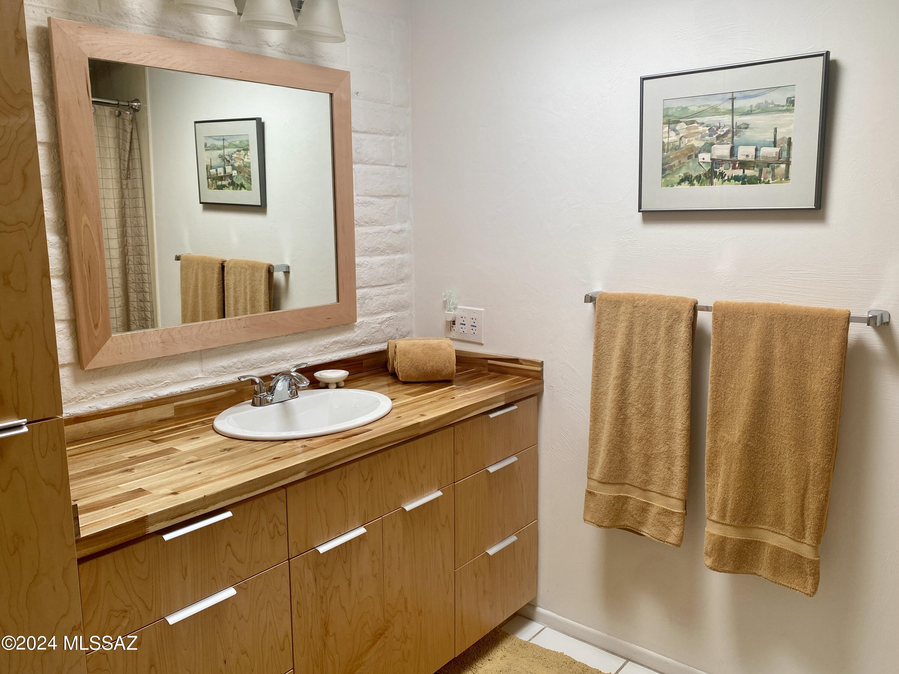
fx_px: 675
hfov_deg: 67.3
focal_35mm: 26
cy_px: 337
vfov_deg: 53.1
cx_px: 450
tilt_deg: -9.8
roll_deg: -0.2
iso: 40
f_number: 1.8
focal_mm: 4.25
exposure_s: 1/122
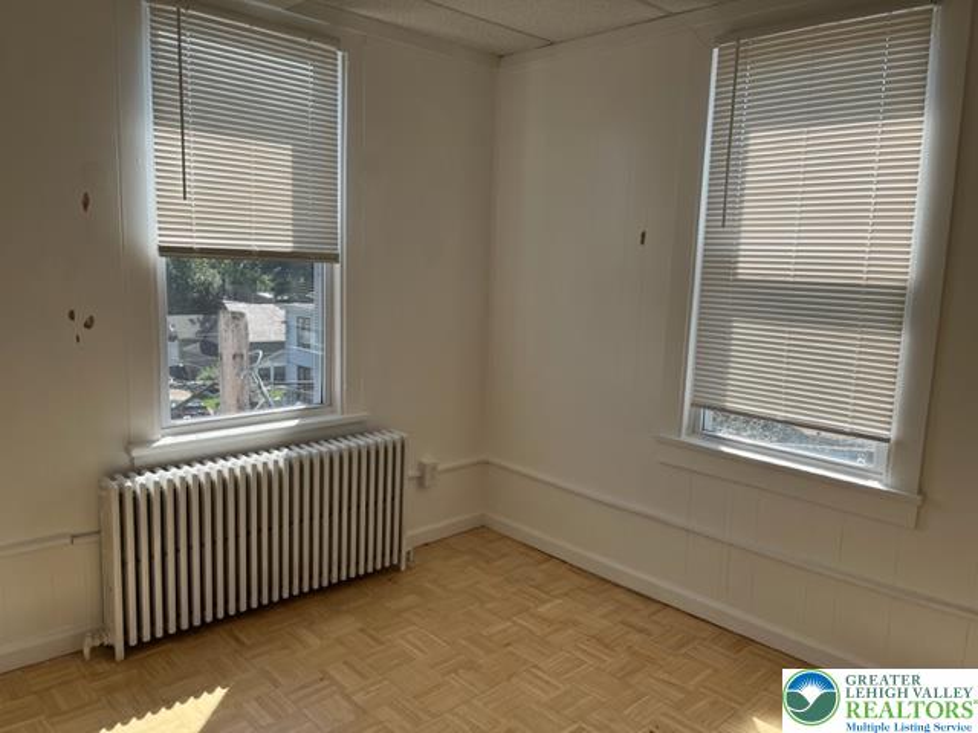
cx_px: 489
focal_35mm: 26
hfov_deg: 67.3
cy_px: 366
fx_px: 735
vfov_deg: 53.1
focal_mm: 5.1
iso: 50
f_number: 1.6
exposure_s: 1/833
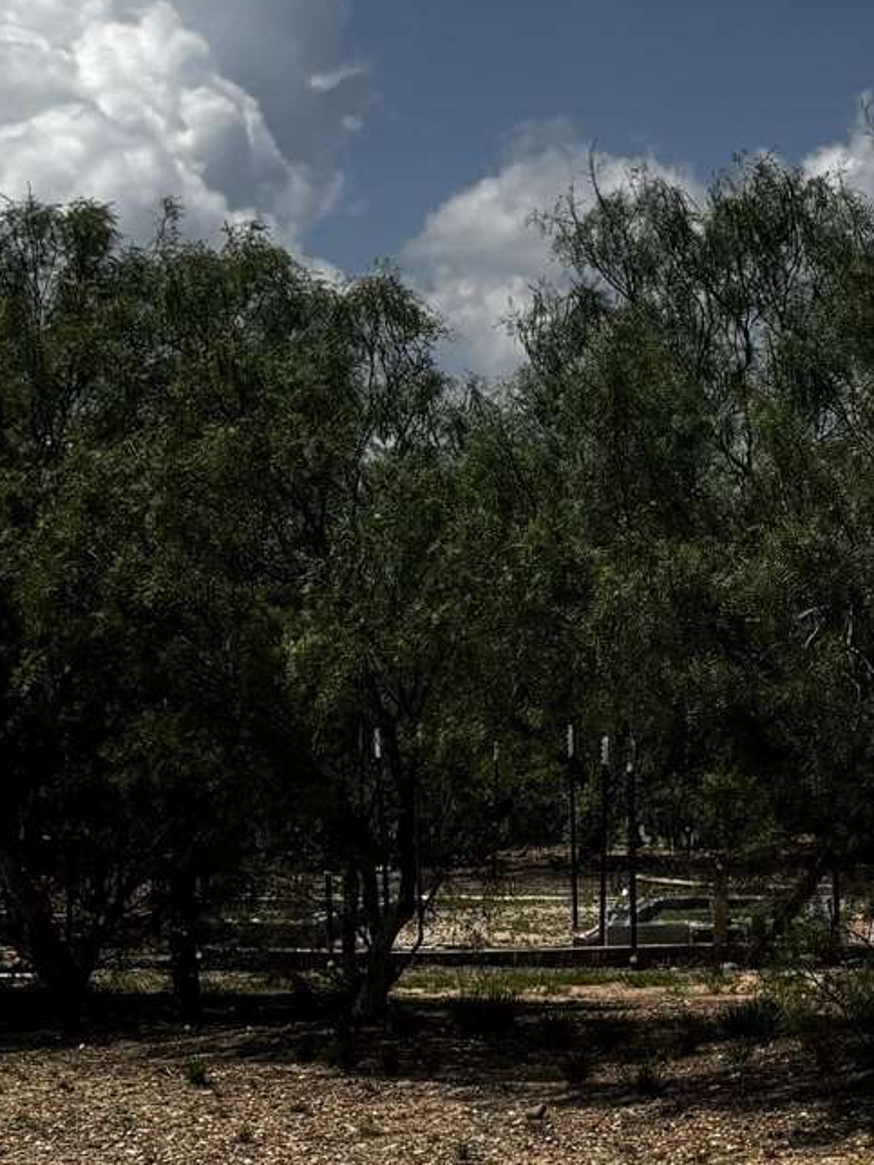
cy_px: 905
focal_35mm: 93
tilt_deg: -3.6
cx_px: 1165
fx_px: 3131
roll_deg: -0.9
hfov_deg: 15.1
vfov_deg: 20.9
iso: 50
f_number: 1.6
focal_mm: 5.96
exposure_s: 1/5952
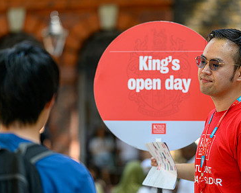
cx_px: 144
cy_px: 113
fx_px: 920
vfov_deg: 12.0
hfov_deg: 14.9
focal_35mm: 129
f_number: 1.8
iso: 450
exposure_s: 1/1250
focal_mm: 85
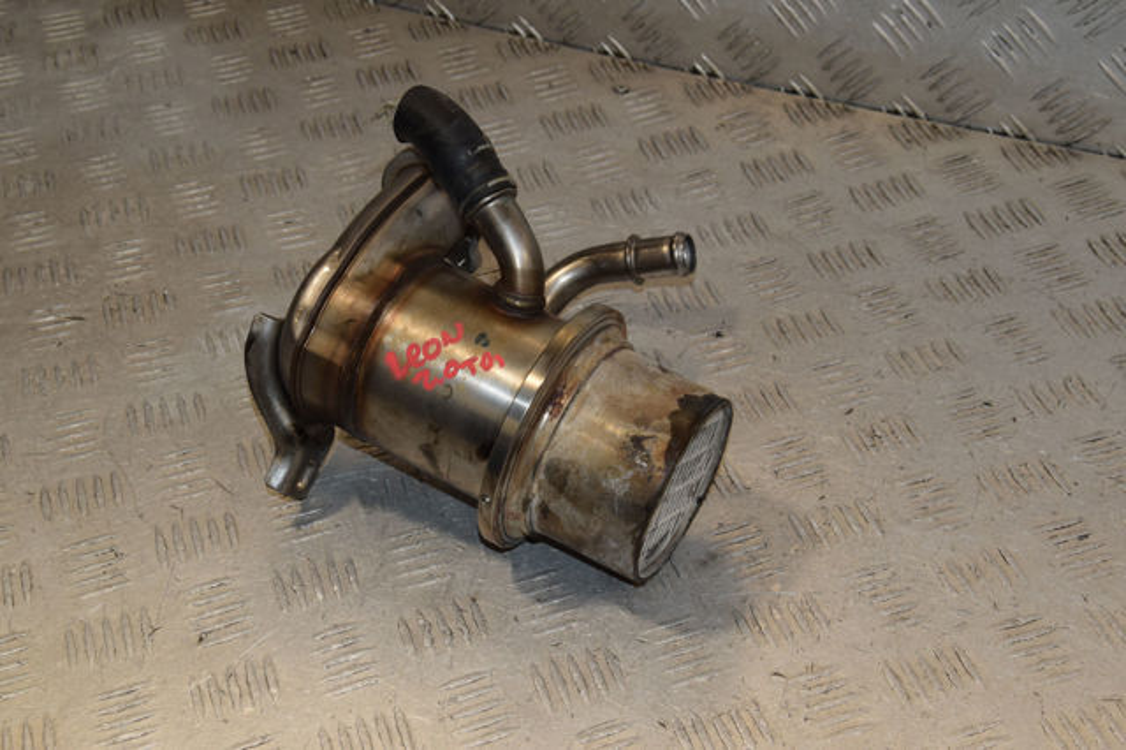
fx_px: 1876
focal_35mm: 60
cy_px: 375
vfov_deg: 22.6
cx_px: 563
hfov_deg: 33.4
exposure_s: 1/200
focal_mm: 40
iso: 800
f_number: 9
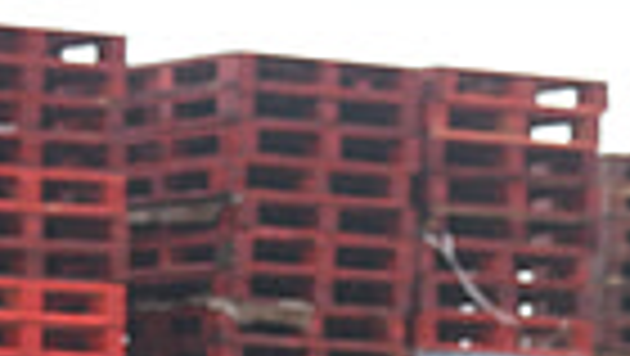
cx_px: 612
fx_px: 7991
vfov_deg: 2.5
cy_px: 865
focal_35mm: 478
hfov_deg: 4.5
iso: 1600
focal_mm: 110
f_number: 2.8
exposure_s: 1/800
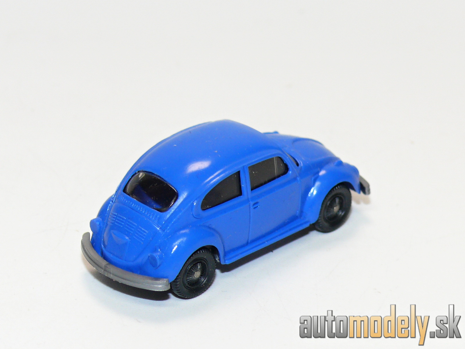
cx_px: 232
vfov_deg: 9.8
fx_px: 2028
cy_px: 174
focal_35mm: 151
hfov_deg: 13.1
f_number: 4
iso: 100
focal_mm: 18
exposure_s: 1/30
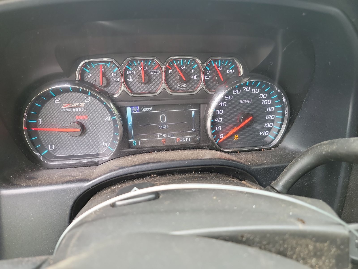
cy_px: 134
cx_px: 179
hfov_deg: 71.6
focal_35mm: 24
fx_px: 248
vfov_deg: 56.8
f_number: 1.8
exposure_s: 1/59
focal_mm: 6.7
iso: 269
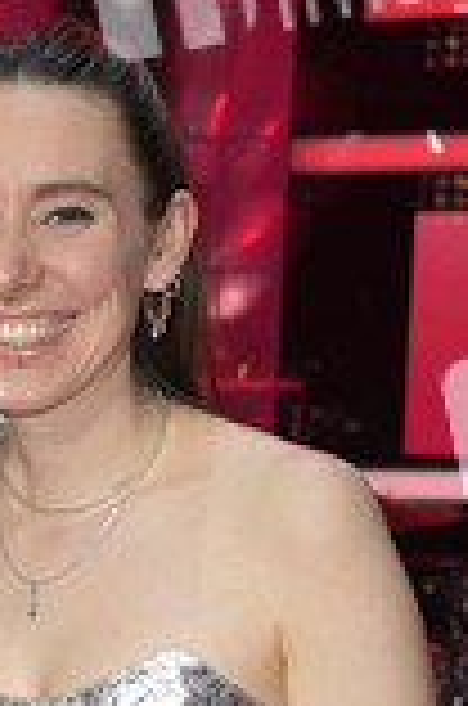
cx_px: -94
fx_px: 2252
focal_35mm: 115
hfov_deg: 11.6
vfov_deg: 17.6
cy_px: 630
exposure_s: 1/125
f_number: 5
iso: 2500
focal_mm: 45
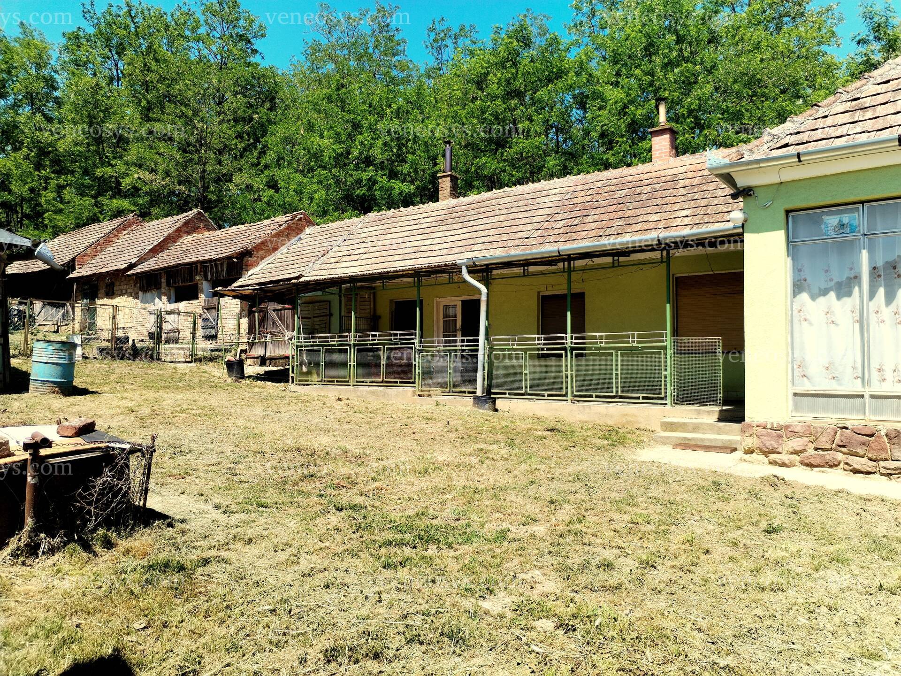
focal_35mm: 29
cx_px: 450
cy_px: 338
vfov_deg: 48.2
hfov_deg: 61.7
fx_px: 755
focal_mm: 4.75
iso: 100
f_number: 1.8
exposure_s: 1/940
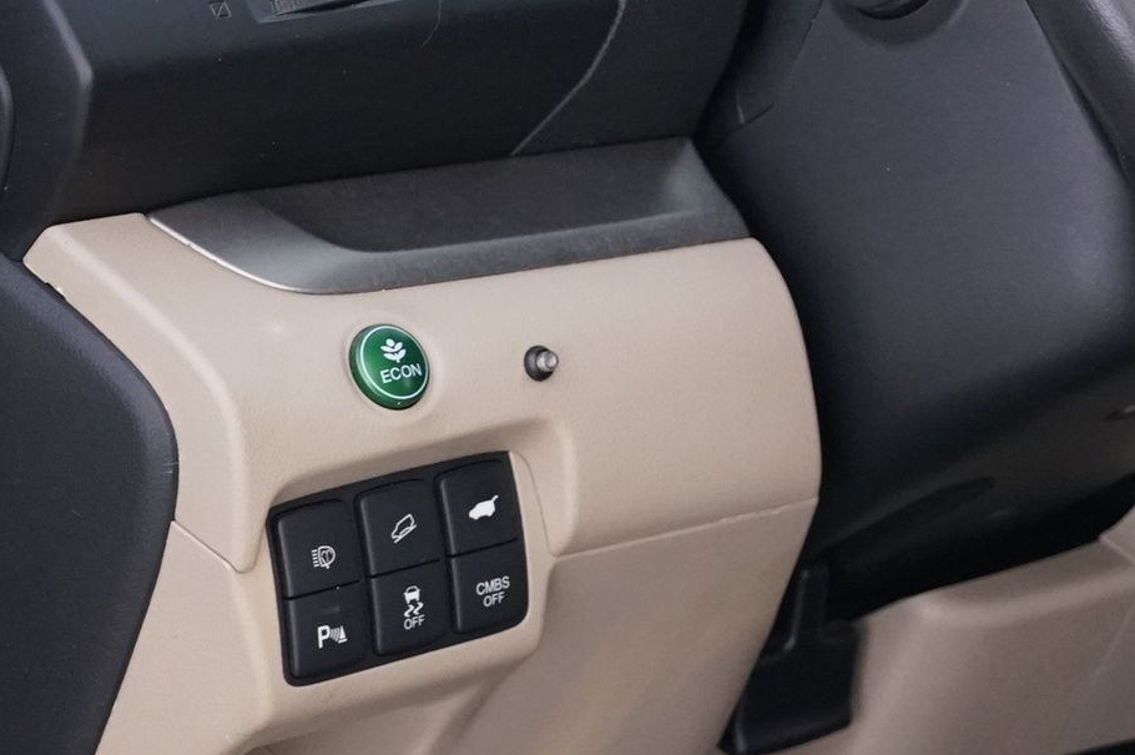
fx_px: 5449
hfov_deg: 11.7
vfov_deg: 7.9
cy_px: 21
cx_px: 1352
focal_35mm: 173
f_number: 6.3
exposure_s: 1/10
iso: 2500
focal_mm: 63
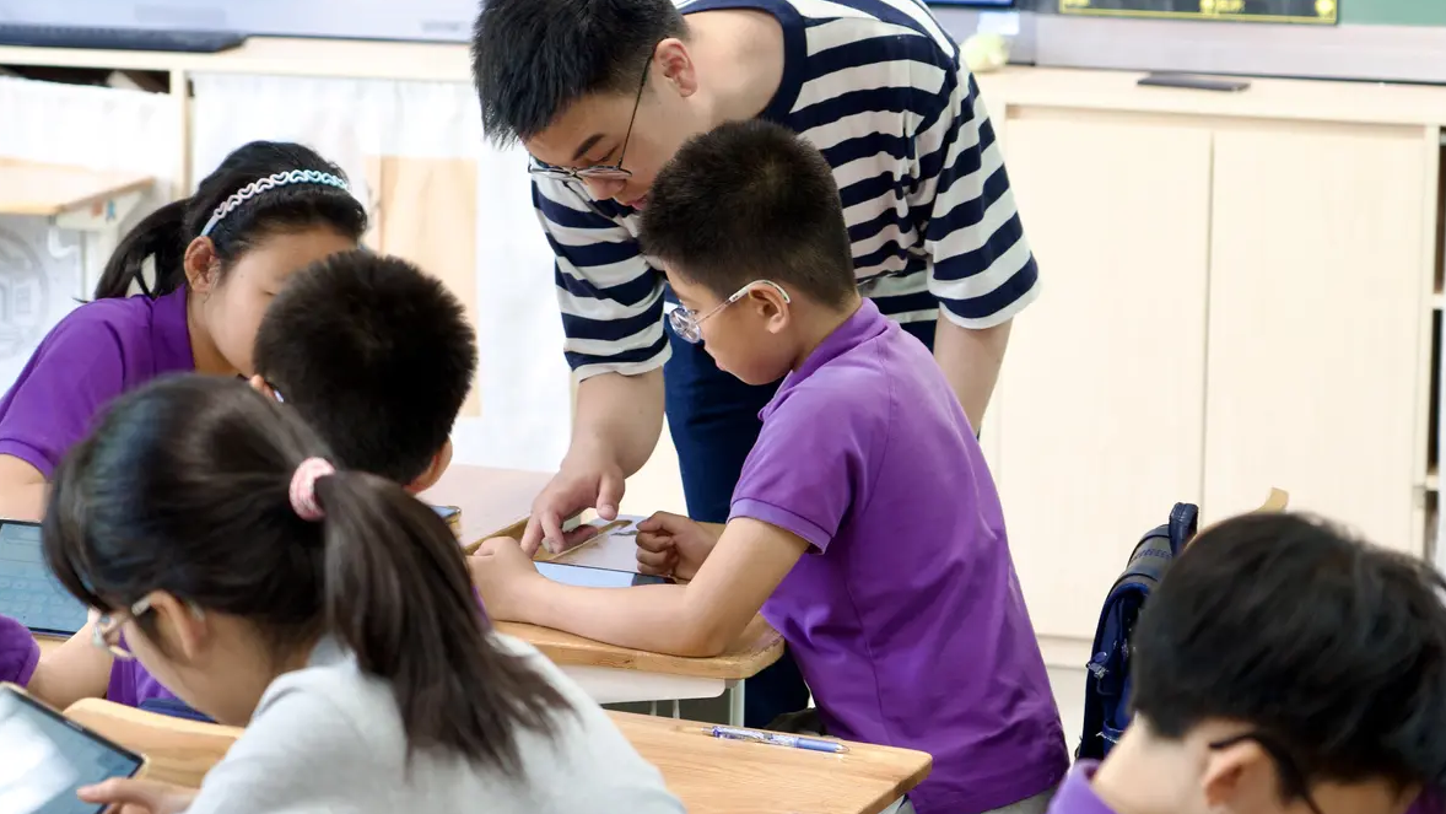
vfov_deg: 10.8
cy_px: 377
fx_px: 4295
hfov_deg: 19.1
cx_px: 725
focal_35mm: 112
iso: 500
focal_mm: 70
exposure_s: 1/50
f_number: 4
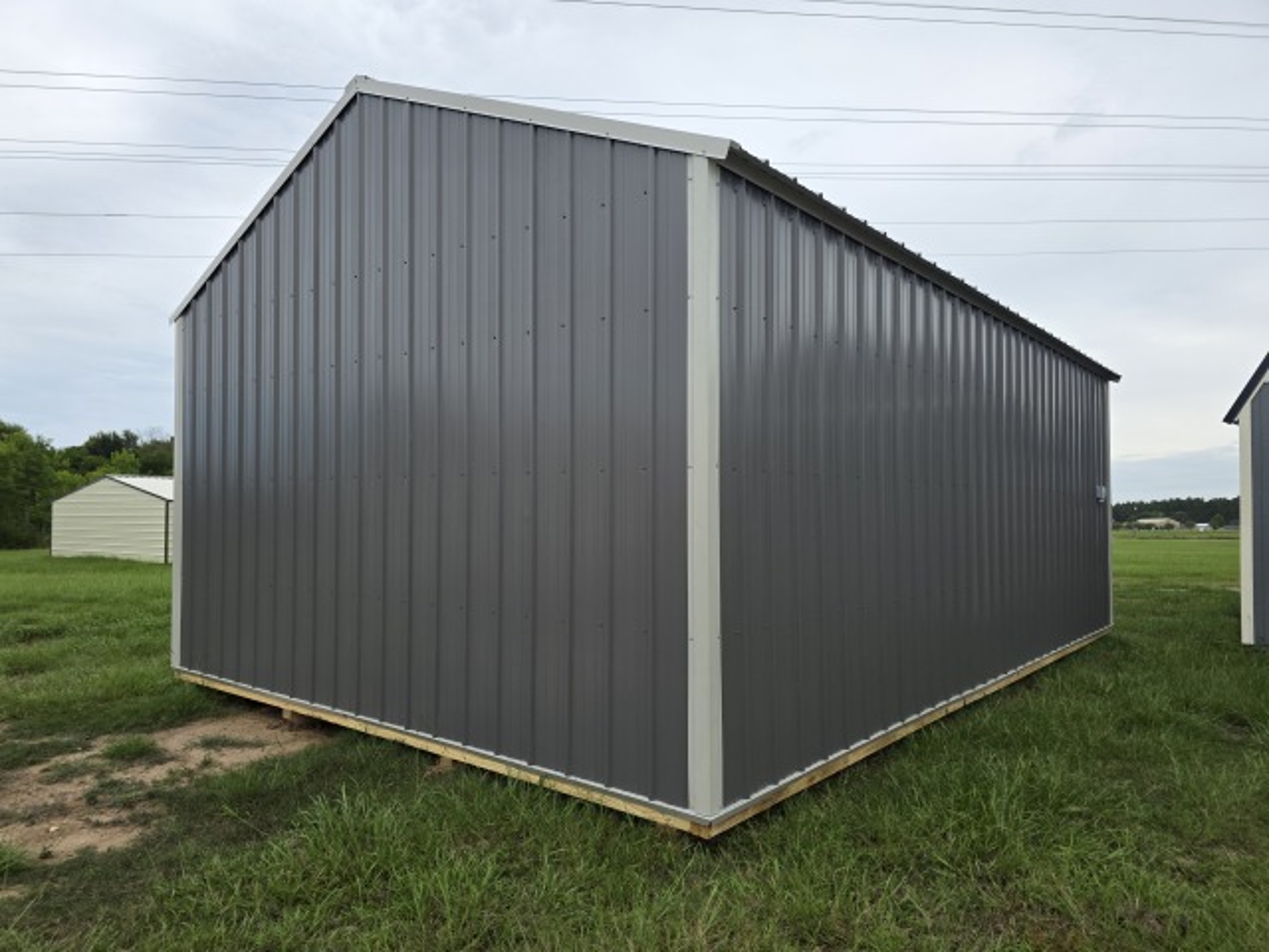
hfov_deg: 73.9
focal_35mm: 23
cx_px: 634
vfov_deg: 58.9
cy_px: 476
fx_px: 843
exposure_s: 1/3667
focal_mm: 6.3
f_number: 1.7
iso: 80
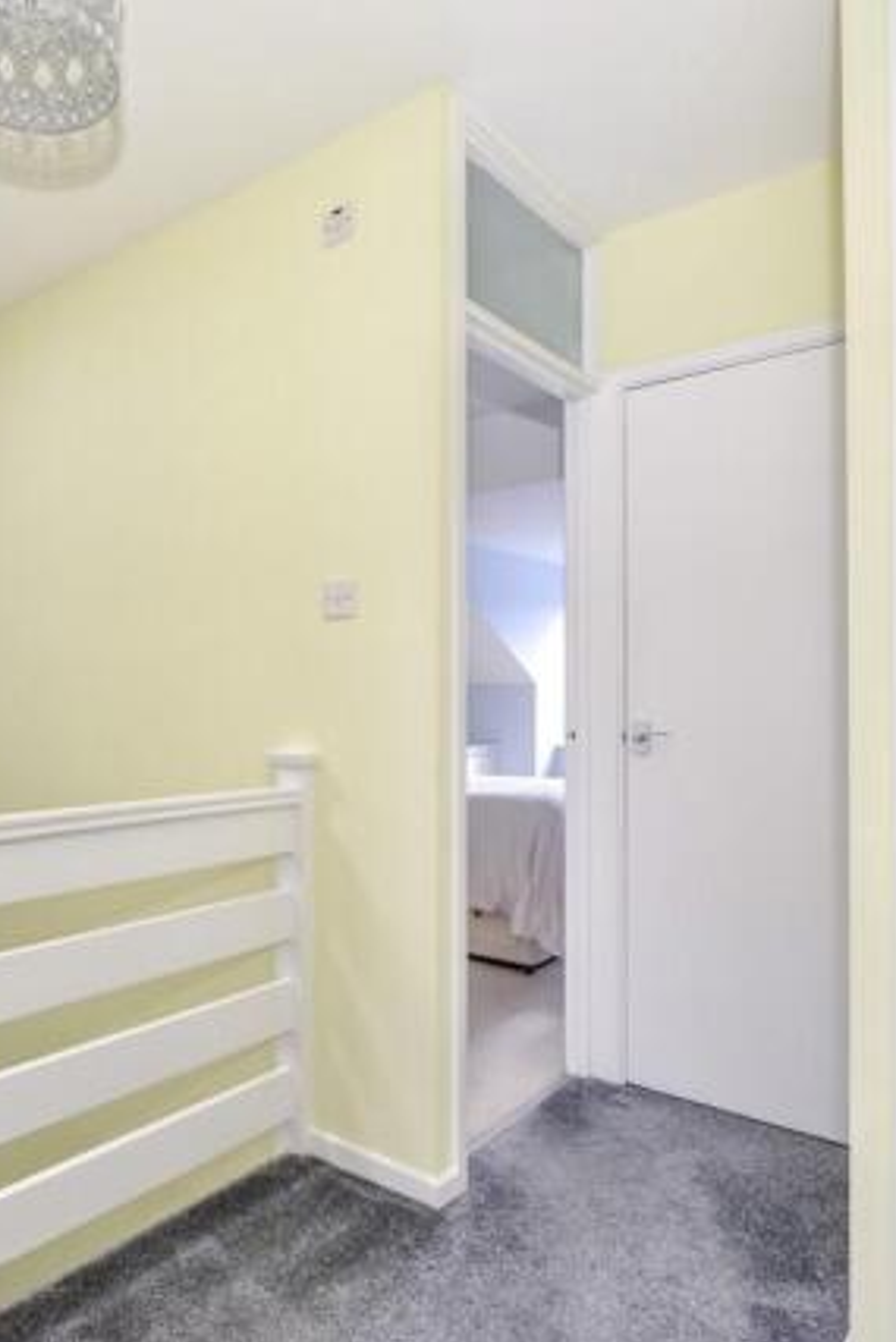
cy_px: 684
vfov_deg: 76.1
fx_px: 858
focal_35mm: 23
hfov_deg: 53.0
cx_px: 237
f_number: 8
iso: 640
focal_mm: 10
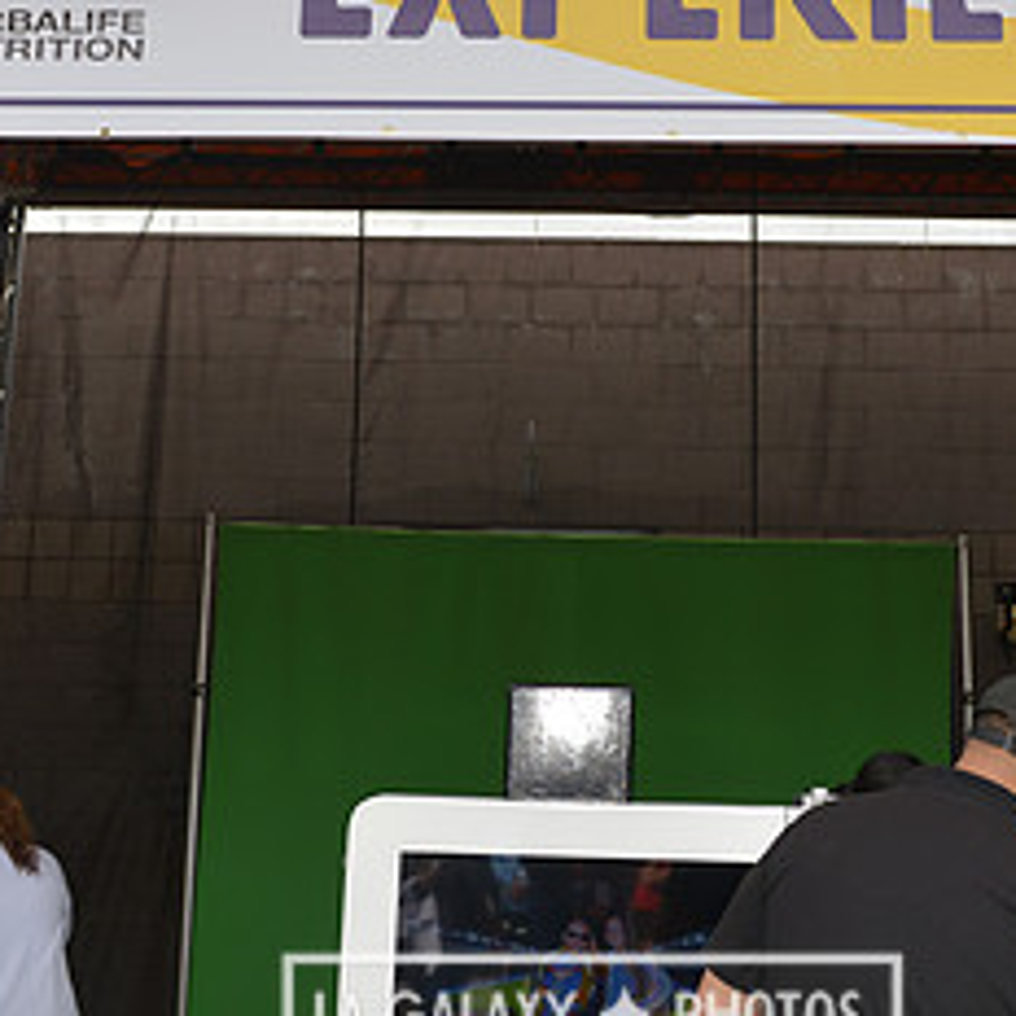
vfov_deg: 33.2
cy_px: 357
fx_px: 1694
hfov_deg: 33.3
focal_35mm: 51
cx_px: 591
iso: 200
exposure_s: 1/500
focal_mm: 24
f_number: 5
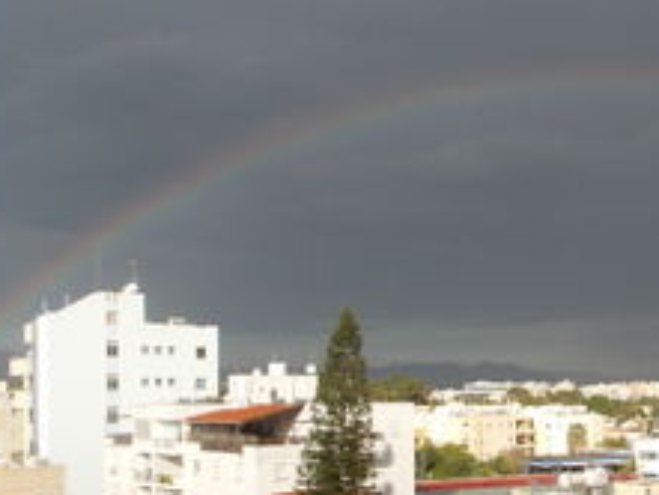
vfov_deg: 28.6
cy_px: 391
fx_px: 952
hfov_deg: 36.1
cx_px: 578
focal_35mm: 50
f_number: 3.1
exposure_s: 1/1000
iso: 80
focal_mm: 4
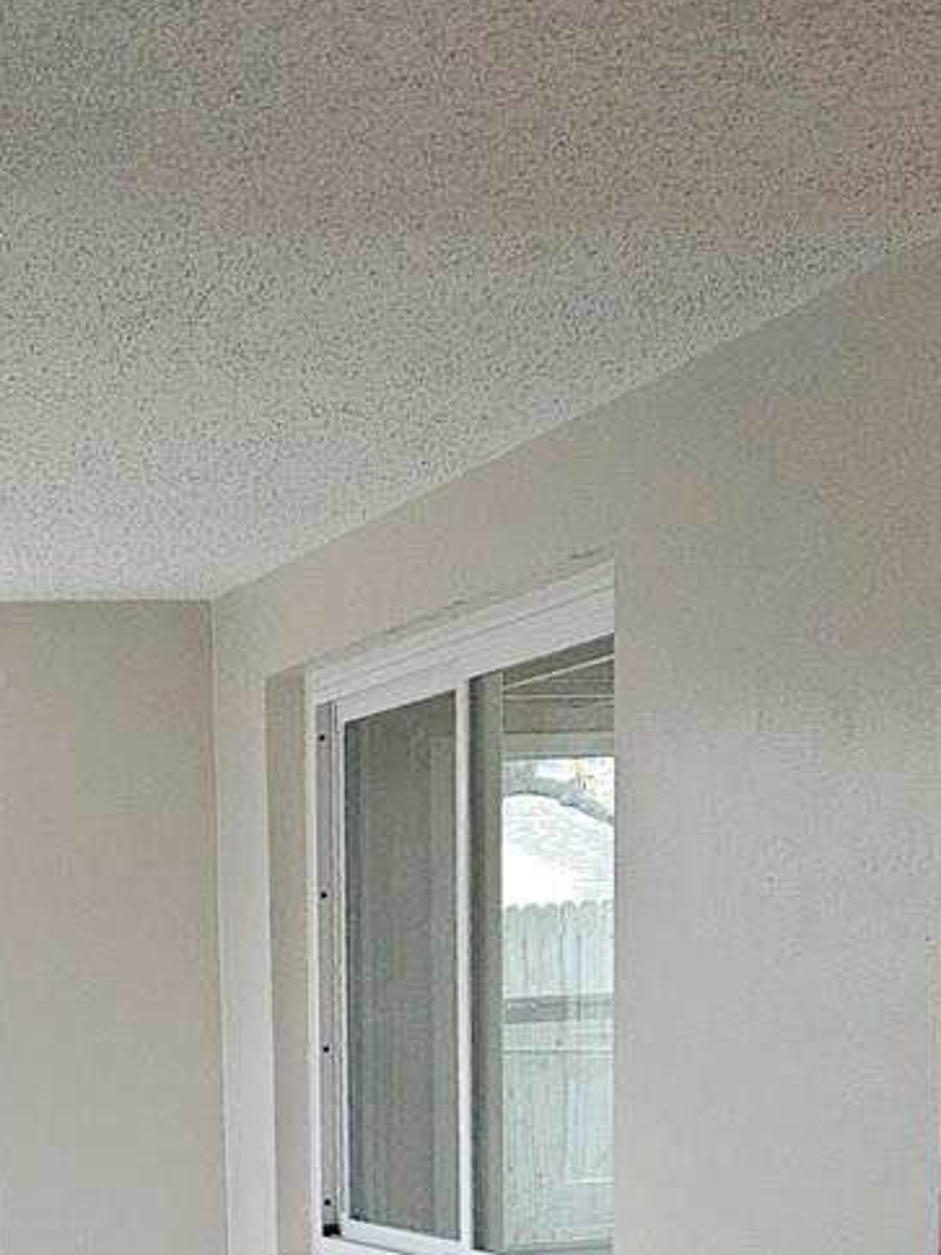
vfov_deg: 23.5
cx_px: 34
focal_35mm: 76
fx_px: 2755
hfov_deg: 18.9
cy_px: 1499
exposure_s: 1/60
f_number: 1.8
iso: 64
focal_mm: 5.4
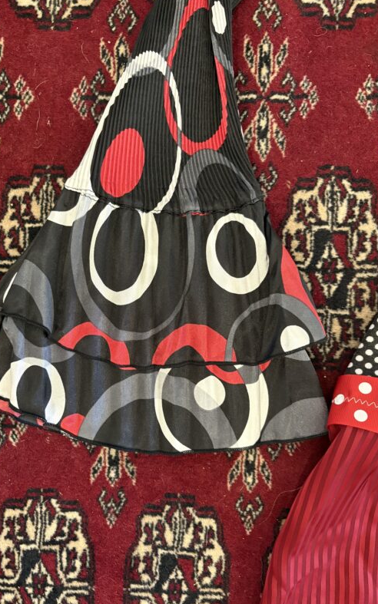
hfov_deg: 44.4
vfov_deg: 66.5
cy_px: 302
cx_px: 159
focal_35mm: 28
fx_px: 461
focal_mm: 5.96
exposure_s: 1/30
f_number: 1.6
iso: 500
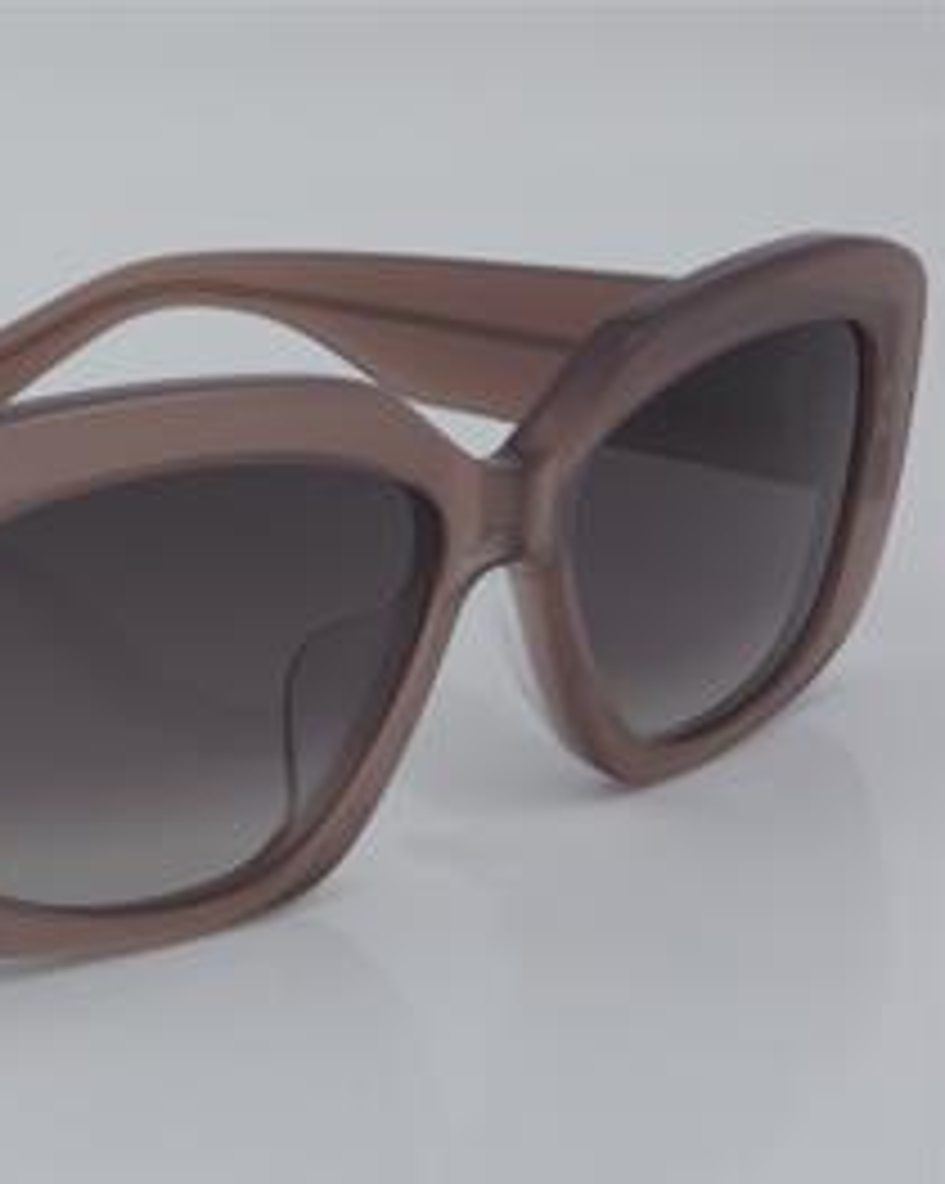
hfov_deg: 13.0
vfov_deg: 16.3
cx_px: 54
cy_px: 594
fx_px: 4120
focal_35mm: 118
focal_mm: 55
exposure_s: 1/4
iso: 100
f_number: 32
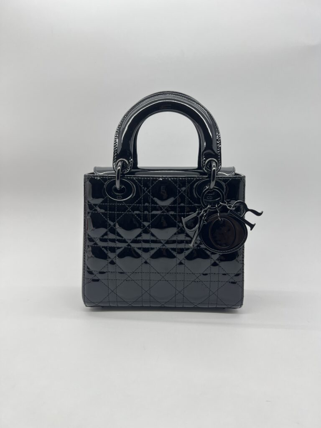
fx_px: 321
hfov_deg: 53.1
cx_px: 160
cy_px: 214
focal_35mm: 26
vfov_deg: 67.3
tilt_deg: -9.4
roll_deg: -0.1
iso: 40
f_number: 1.5
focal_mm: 5.7
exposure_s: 1/100
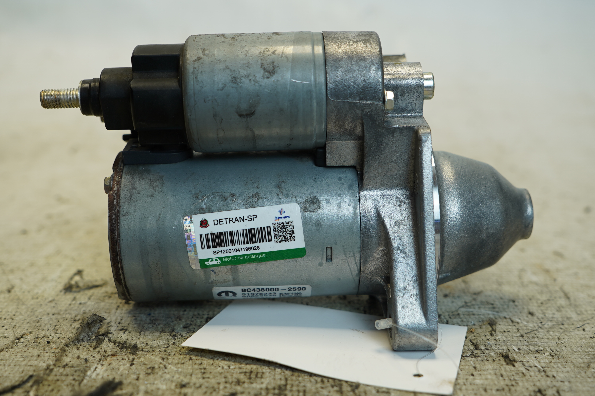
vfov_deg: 29.8
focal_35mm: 45
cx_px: 298
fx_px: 743
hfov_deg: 43.6
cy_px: 198
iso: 125
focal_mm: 30
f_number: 4
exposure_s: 1/60
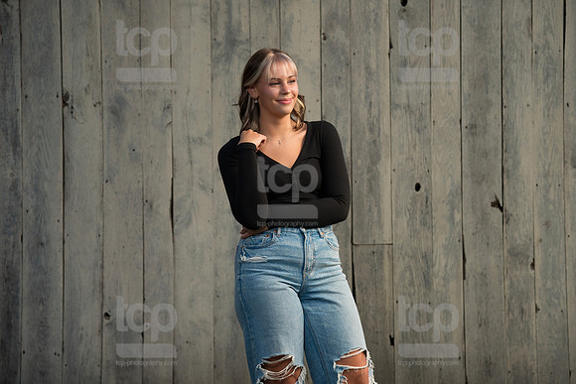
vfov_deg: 13.3
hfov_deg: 19.8
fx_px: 1647
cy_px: 169
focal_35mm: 103
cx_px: 310
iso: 250
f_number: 4.5
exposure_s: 1/250
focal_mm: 92
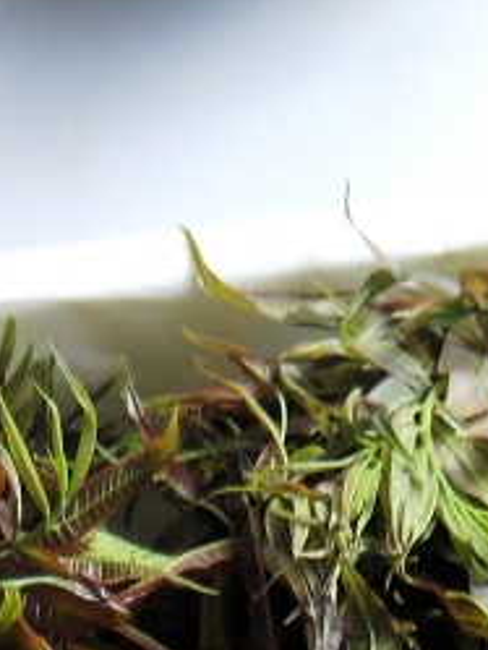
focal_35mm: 107
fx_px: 2010
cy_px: 1382
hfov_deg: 13.8
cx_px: 141
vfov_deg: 14.5
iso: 65
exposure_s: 1/100
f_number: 1.7
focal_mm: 4.27
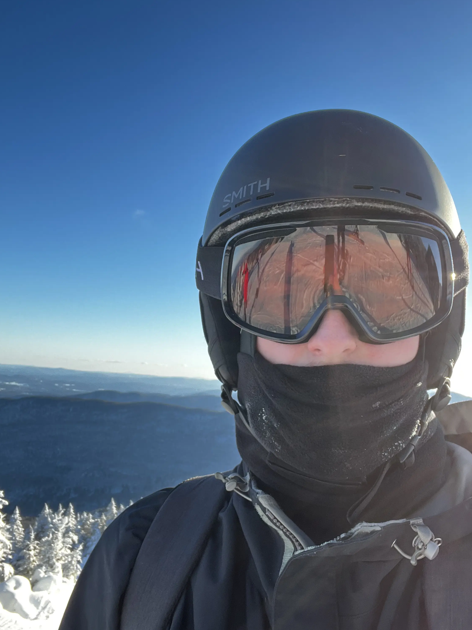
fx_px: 564
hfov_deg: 45.4
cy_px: 320
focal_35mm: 31
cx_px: 233
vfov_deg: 58.3
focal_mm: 2.71
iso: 40
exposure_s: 1/172
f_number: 2.2
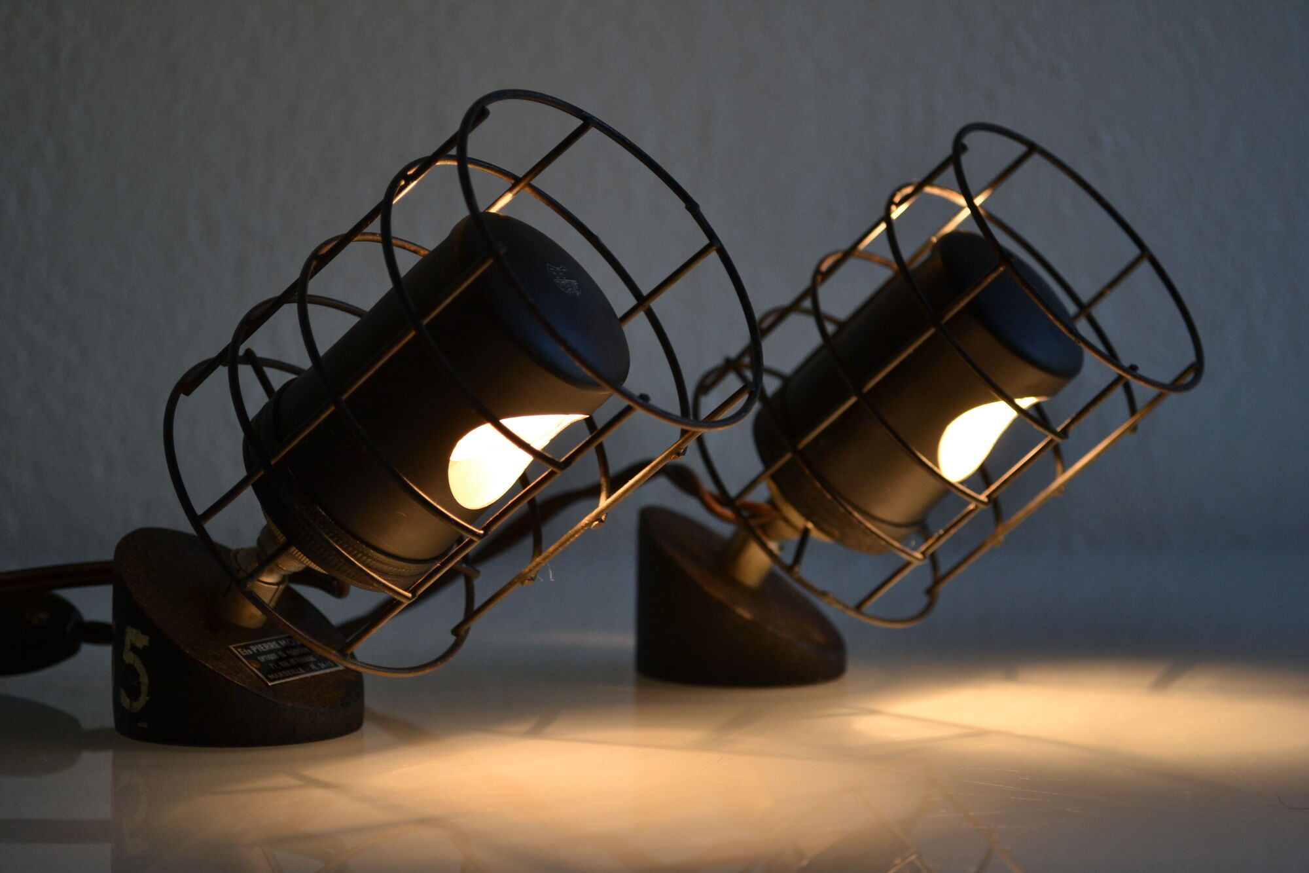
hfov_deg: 29.9
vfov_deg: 20.2
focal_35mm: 68
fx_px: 2454
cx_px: 654
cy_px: 436
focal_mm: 45
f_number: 5.3
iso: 400
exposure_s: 1/80
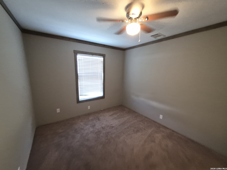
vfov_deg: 89.9
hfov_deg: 106.2
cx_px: 114
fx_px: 85
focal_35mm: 13
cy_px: 85
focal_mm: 1.74
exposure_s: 1/60
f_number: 2.2
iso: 640
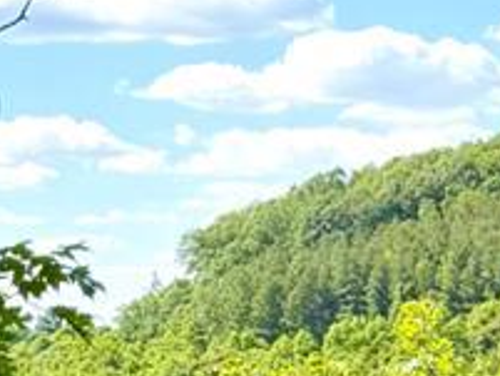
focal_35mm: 179
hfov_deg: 10.6
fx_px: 2587
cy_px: 417
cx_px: 777
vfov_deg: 8.2
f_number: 1.78
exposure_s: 1/2801
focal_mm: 6.76
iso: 100
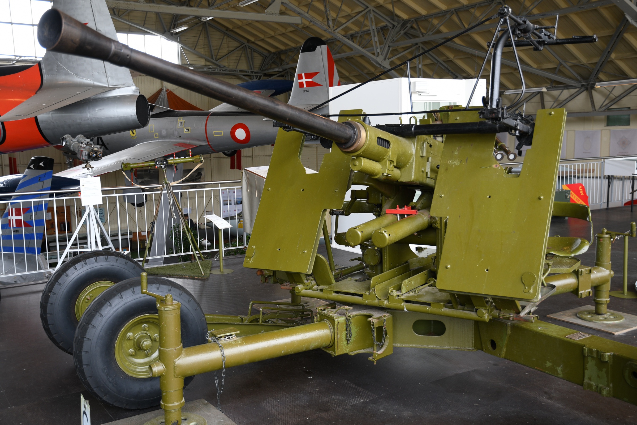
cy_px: 212
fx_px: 655
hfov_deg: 51.9
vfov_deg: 35.9
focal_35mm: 37
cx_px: 318
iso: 125
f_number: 3.5
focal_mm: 25
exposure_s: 1/50
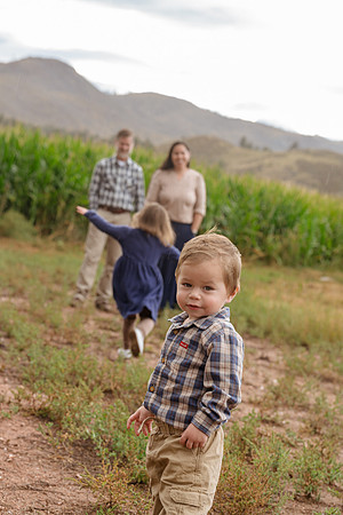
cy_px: 258
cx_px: 172
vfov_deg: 28.8
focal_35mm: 70
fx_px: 1000
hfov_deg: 19.5
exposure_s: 1/125
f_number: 5.6
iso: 200
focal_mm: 70
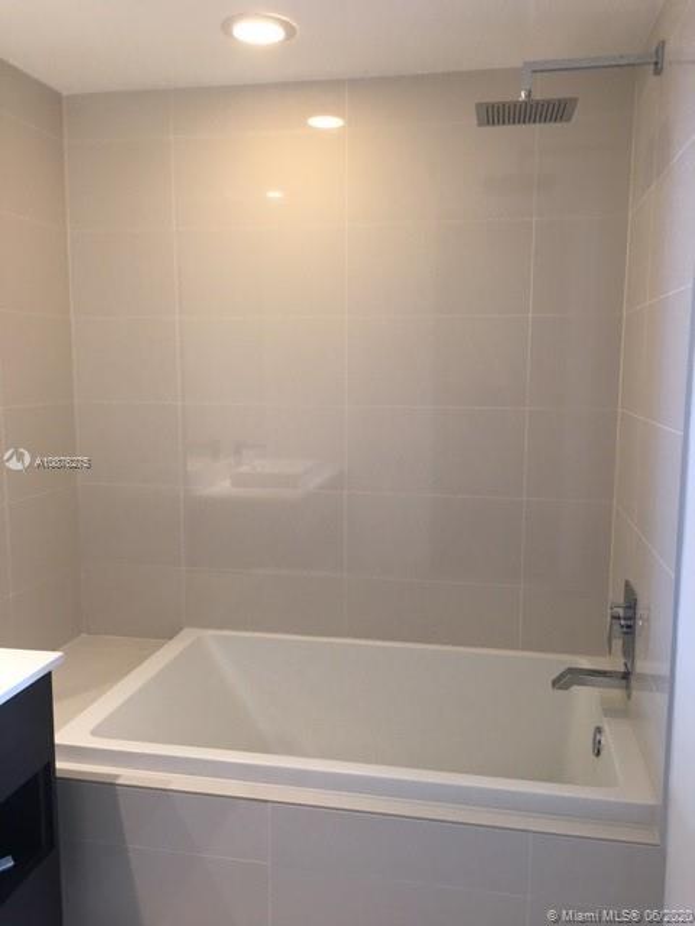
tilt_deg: -5.0
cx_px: 348
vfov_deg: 61.7
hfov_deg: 48.2
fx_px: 776
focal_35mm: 29
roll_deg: -1.0
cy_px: 463
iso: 64
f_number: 2.2
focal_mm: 4.15
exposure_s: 1/17
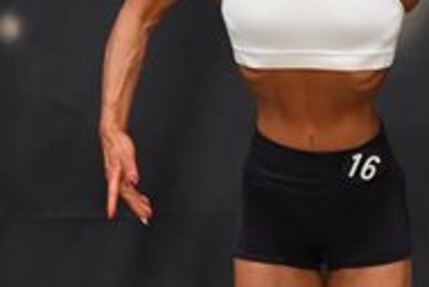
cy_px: 231
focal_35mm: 977
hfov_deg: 2.1
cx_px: 599
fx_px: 11651
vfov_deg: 1.4
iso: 4000
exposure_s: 1/400
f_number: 5.6
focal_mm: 160
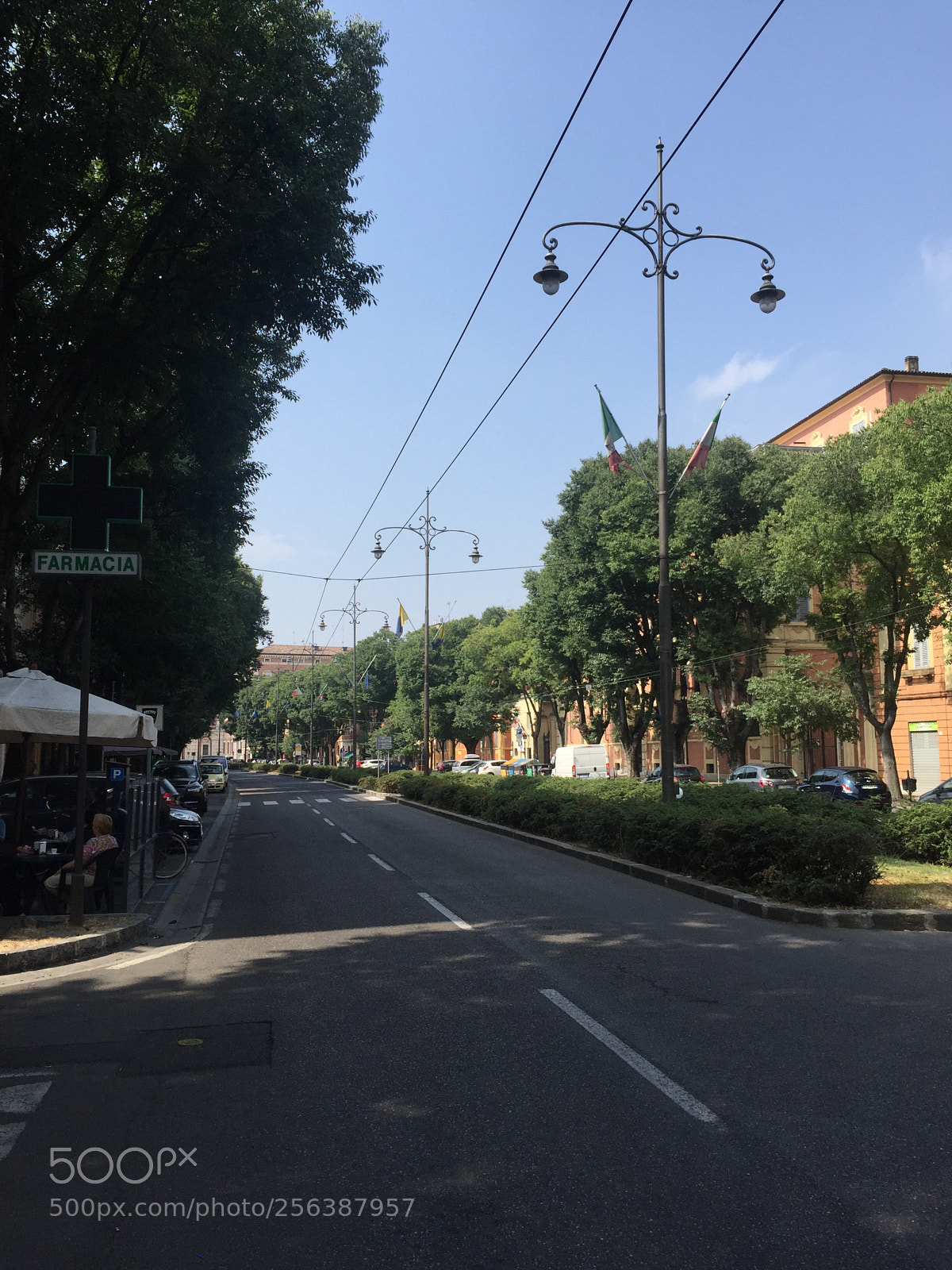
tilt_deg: +6.5
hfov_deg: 48.2
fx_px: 1063
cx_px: 476
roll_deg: +0.4
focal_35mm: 29
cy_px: 635
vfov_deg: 61.7
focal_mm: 4.15
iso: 32
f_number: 2.2
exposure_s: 1/1883
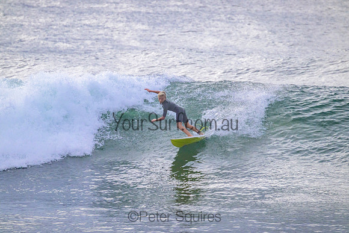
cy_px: 116
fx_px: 7757
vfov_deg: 1.7
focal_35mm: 800
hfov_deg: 2.6
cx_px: 174
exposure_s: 1/2000
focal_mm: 800
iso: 2200
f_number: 11
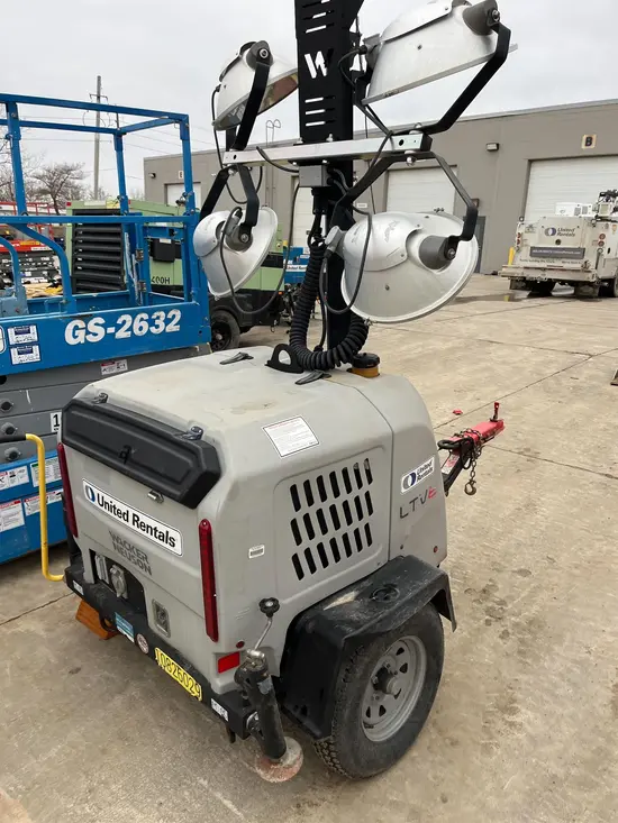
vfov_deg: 67.3
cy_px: 412
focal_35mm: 26
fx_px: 619
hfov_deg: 53.1
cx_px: 309
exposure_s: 1/510
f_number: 1.6
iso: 50
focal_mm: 5.1
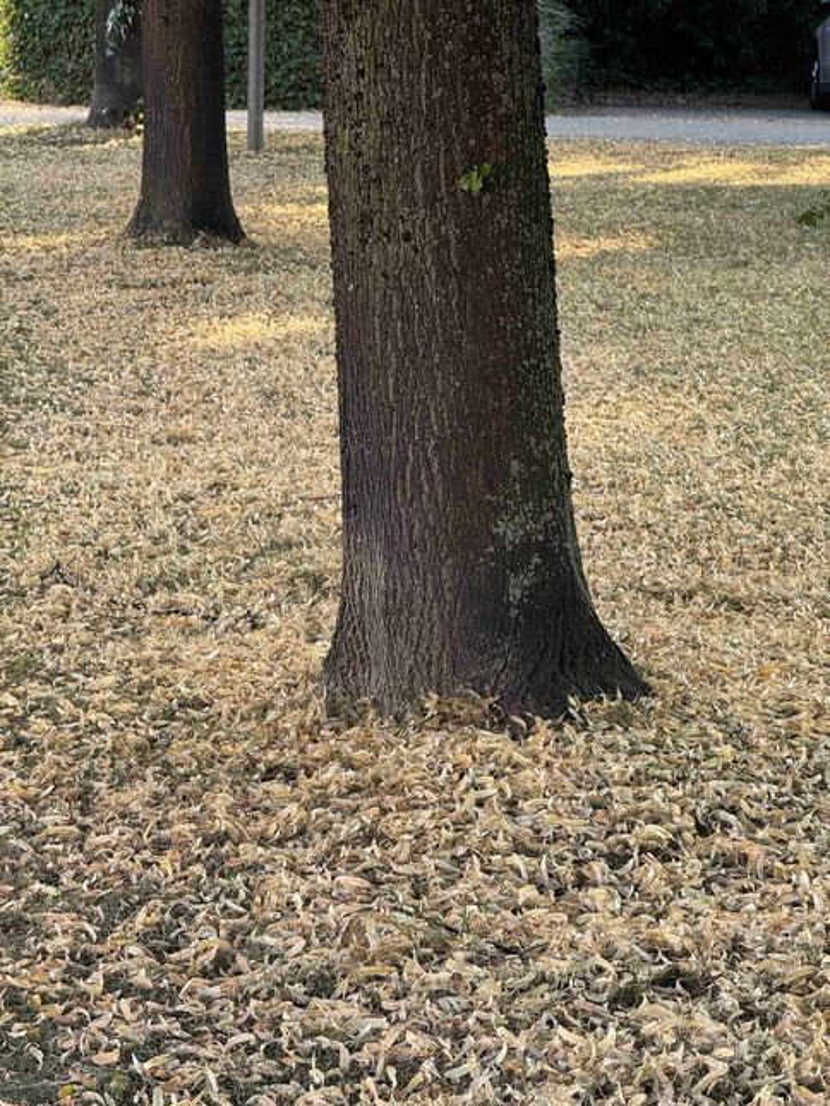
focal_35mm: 120
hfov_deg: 12.4
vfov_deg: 16.4
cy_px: 553
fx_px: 3835
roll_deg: -0.4
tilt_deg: -5.8
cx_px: 415
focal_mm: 15.66
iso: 64
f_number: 2.8
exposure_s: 1/99
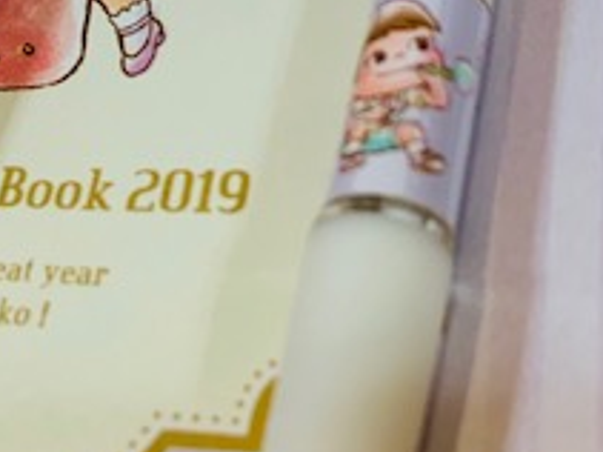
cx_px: 60
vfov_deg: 18.6
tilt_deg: -53.4
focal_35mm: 79
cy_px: 129
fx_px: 1375
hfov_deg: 24.0
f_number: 1.8
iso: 64
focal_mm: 4.25
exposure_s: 1/50
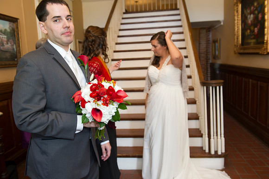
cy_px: 90
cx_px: 134
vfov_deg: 41.1
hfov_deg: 58.7
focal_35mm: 32
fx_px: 239
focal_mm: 32
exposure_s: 1/100
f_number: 5
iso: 1000
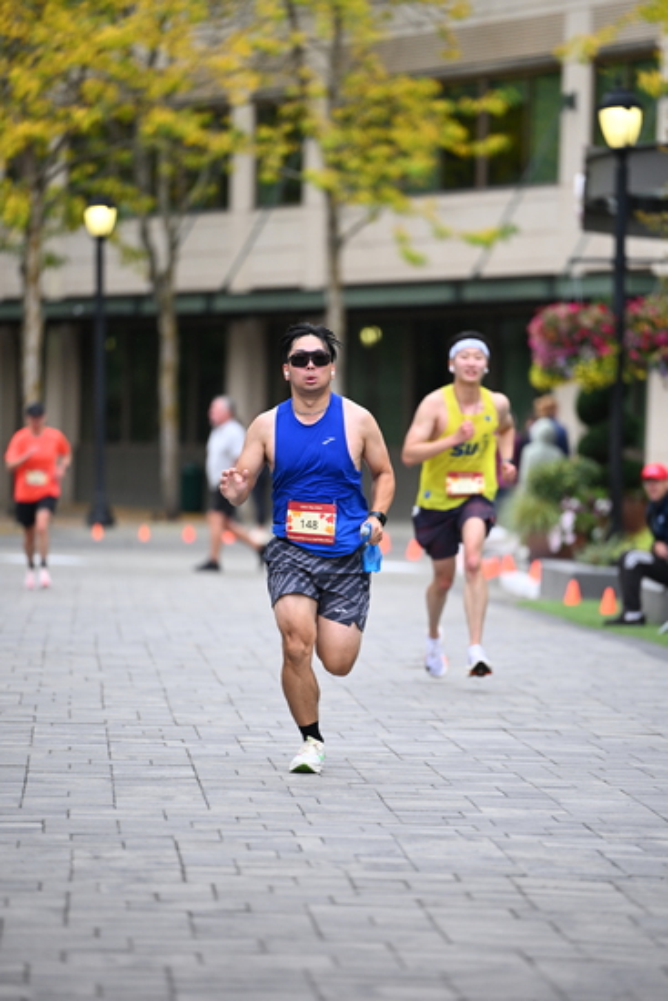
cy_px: 500
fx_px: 5563
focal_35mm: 200
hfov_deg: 6.9
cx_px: 334
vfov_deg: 10.3
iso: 1000
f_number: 2.8
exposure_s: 1/1600
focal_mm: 200
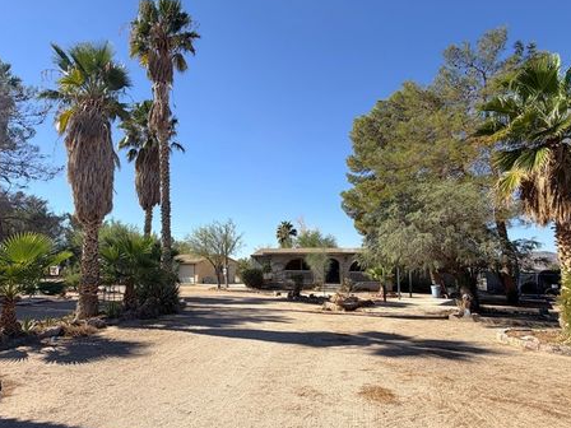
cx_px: 241
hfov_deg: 81.2
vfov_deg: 65.8
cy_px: 233
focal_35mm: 20
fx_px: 330
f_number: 2.2
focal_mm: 2.22
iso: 25
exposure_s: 1/770
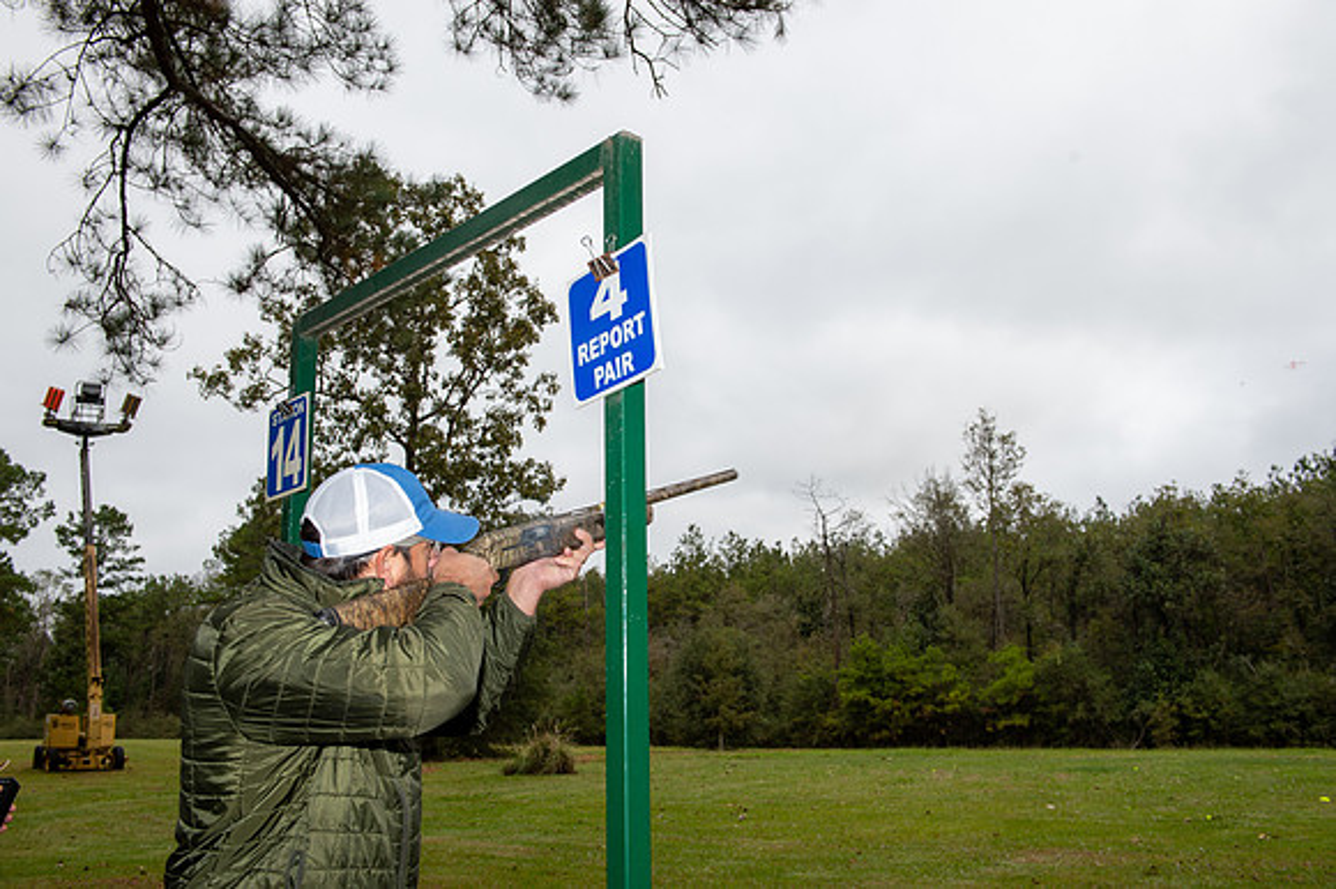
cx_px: 668
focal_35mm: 34
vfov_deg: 38.8
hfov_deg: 55.8
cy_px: 444
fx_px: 1261
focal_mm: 34
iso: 320
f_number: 7.1
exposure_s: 1/160
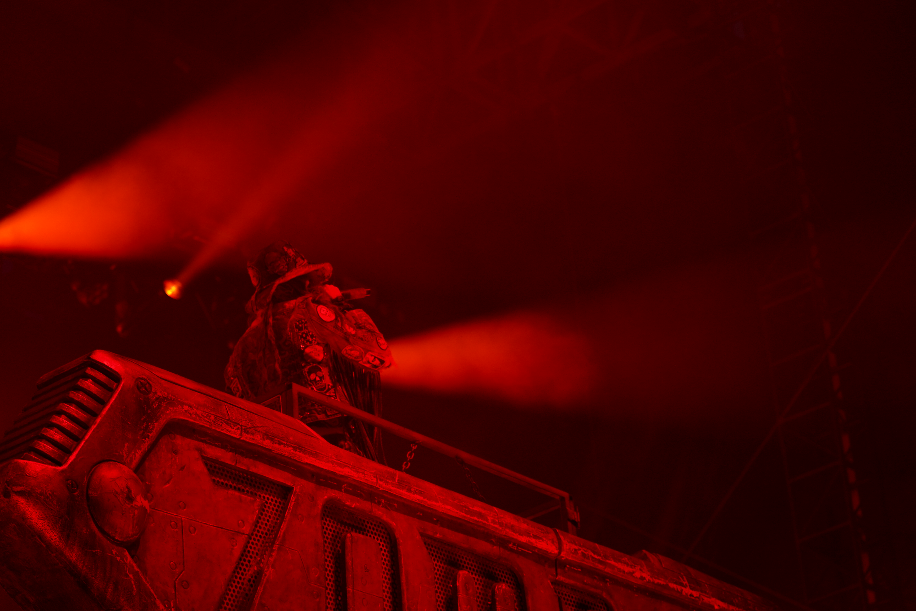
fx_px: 2671
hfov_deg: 19.5
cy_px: 306
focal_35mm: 105
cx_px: 458
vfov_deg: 13.0
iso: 800
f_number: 4
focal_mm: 105
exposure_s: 1/125
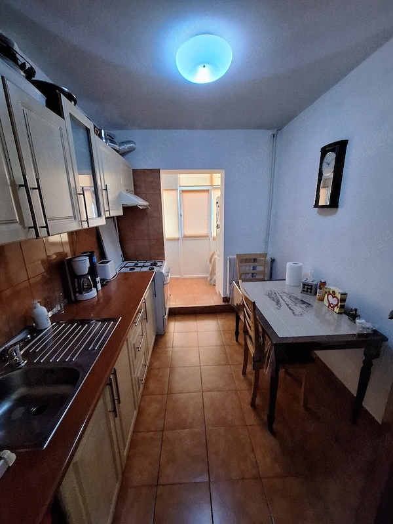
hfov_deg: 89.9
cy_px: 262
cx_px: 196
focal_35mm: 13
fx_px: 197
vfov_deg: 106.2
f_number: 2.2
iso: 500
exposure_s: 1/30
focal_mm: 1.74
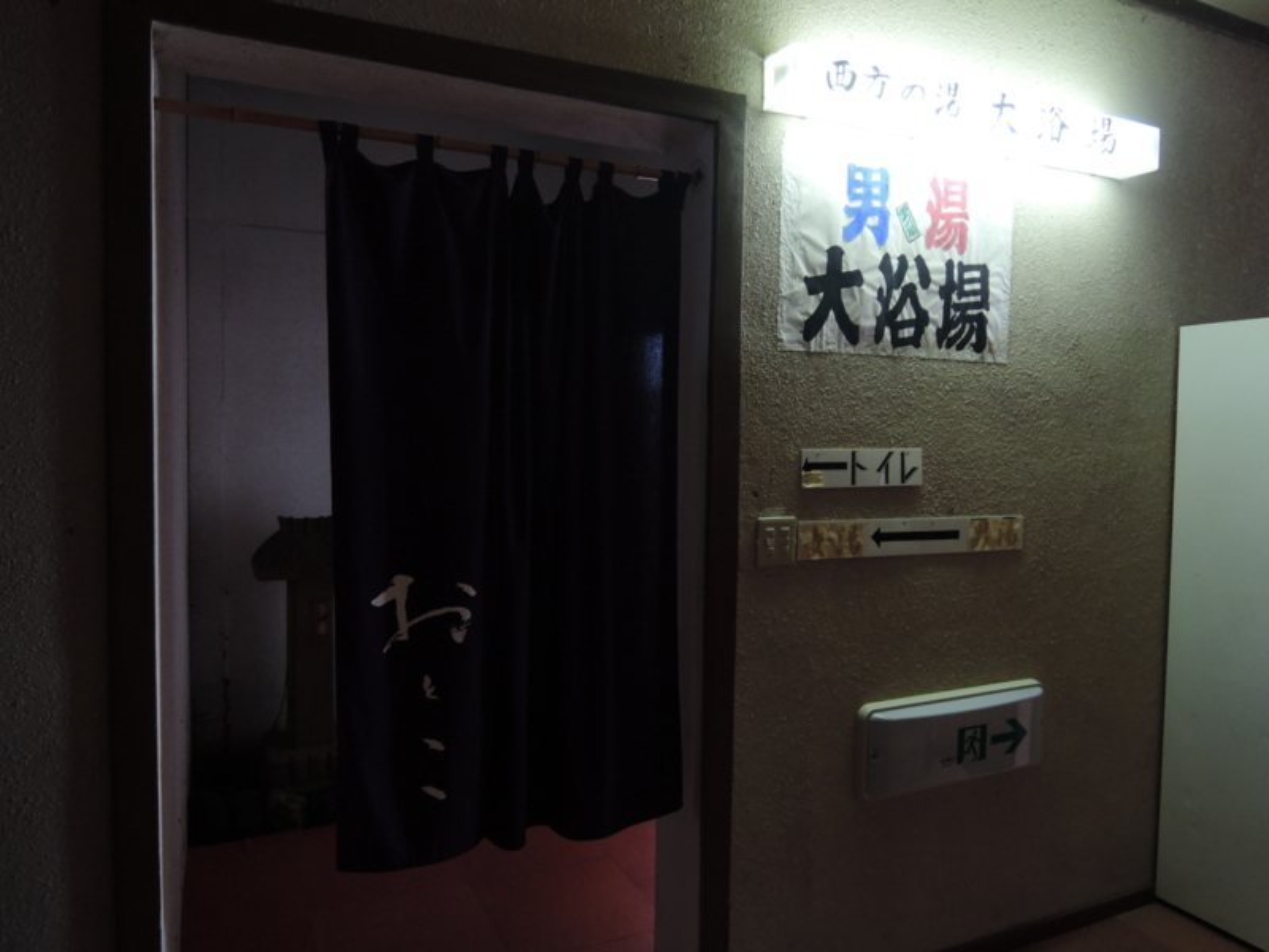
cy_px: 476
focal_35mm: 24
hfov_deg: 71.6
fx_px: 880
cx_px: 634
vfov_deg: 56.8
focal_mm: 5.1
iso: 400
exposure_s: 1/30
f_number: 2.8
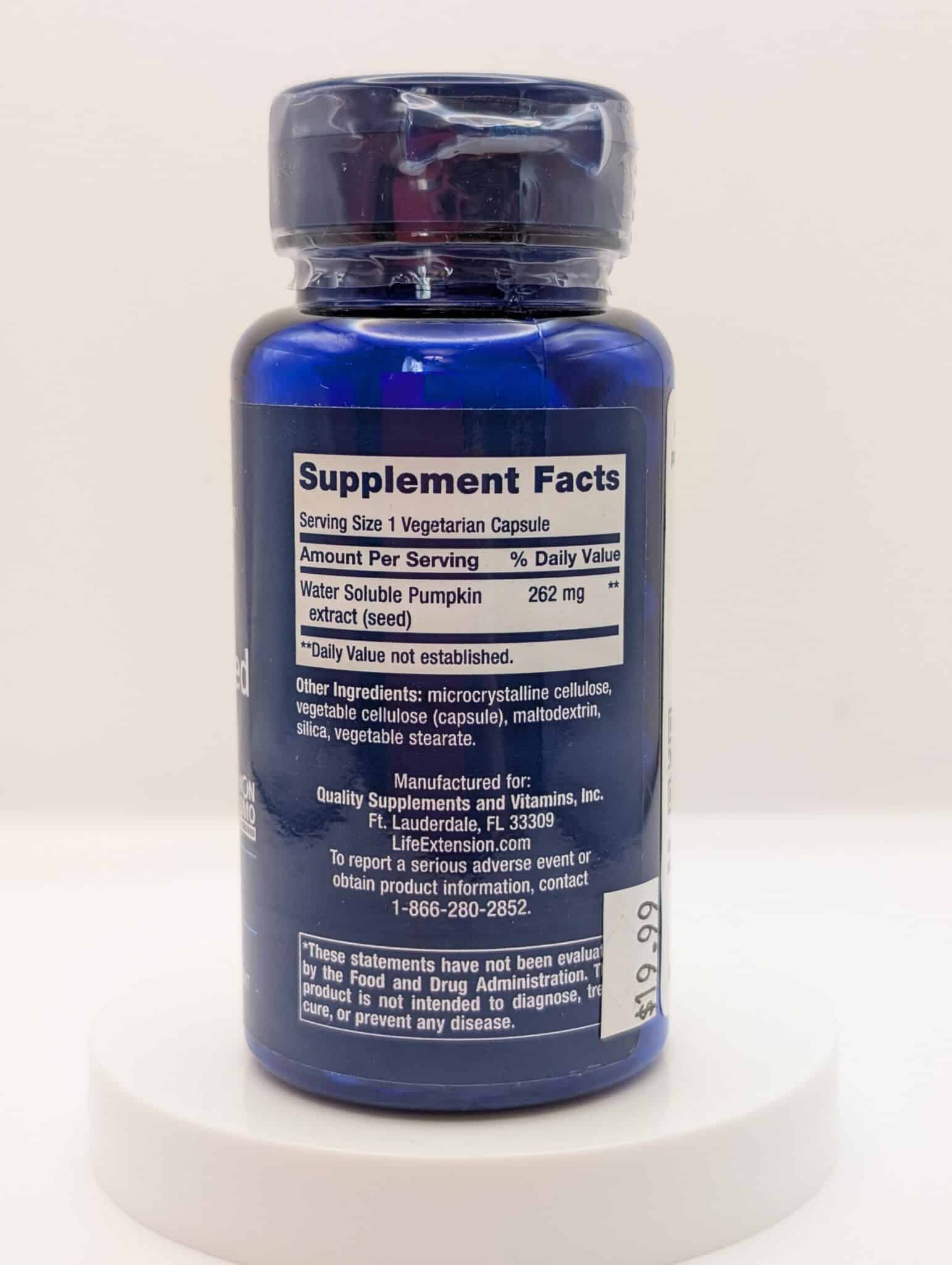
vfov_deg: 38.9
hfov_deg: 29.7
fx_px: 1792
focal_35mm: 49
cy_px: 632
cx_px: 476
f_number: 1.68
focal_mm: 6.9
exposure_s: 1/57.7
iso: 70
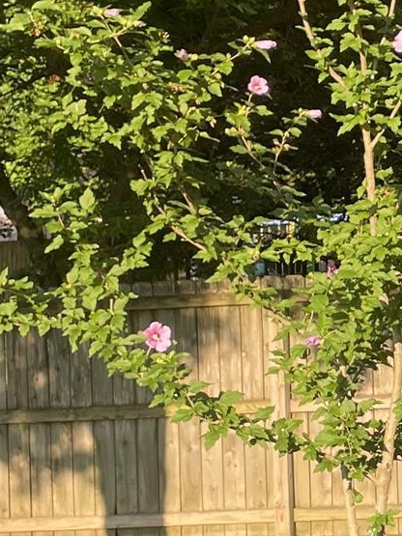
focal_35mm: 108
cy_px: 285
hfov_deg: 12.9
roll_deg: +2.3
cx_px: 636
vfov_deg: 18.2
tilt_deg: +0.0
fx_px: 1673
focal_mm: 4.2
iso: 32
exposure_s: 1/415
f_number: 1.6
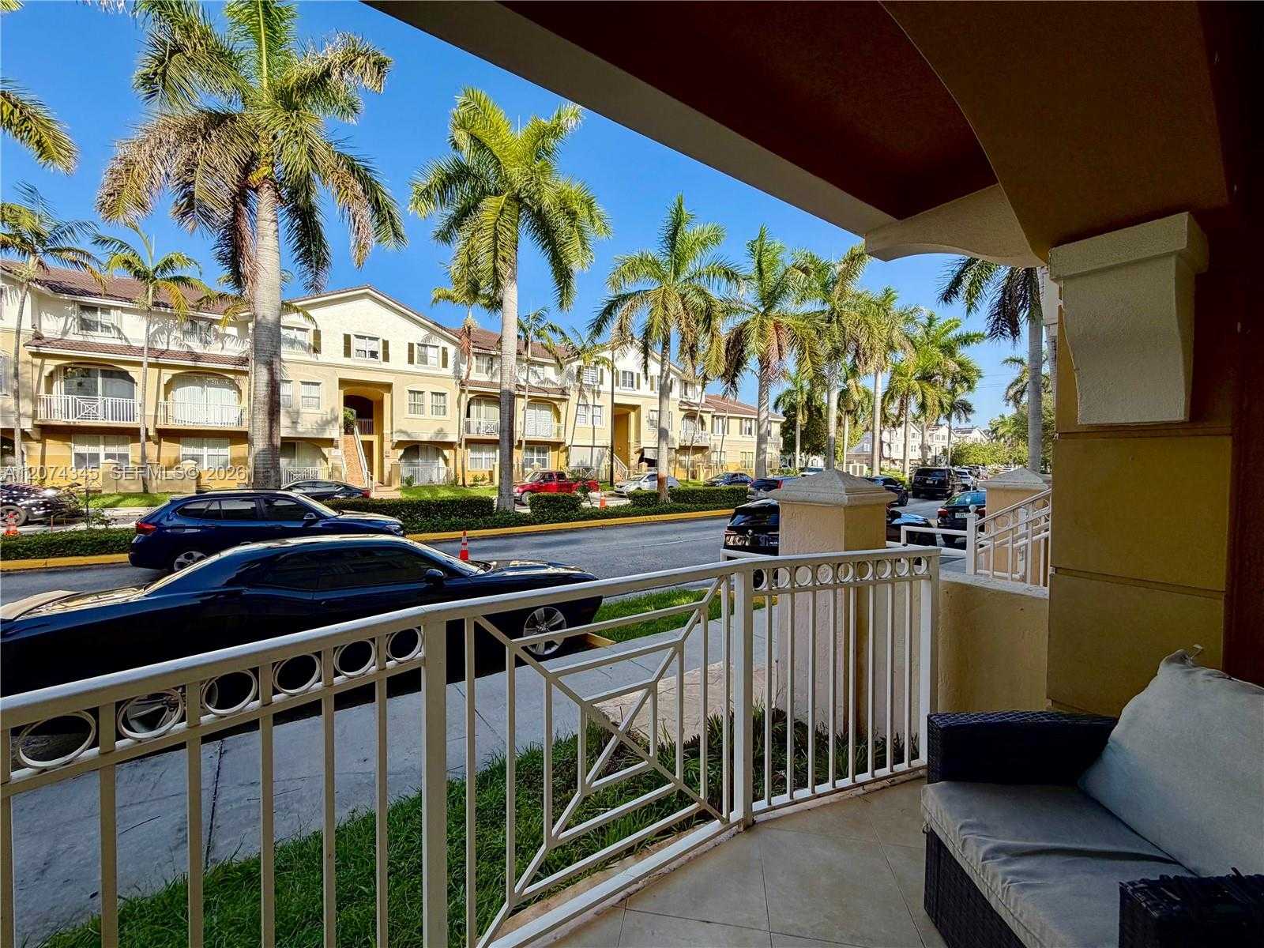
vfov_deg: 85.7
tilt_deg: -2.2
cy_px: 474
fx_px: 511
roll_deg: -0.1
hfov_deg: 102.1
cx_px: 632
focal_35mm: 14
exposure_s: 1/726
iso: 40
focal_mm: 2.22
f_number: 2.2
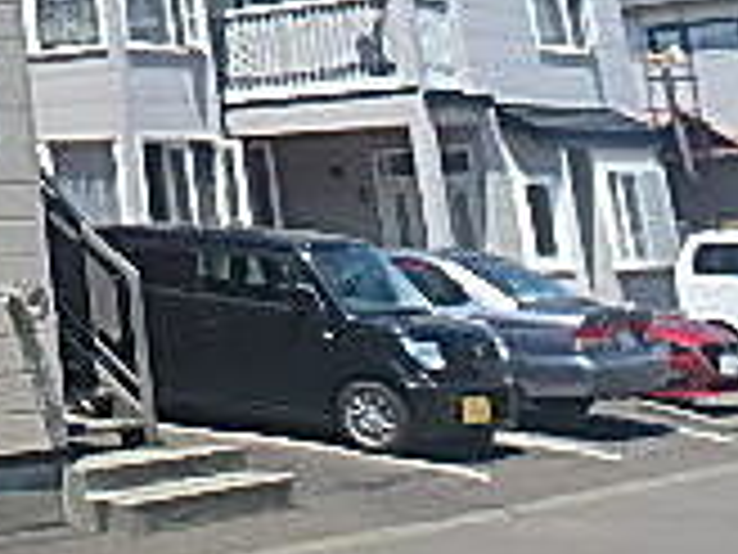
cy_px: -261
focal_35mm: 82
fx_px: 1748
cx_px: -648
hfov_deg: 18.1
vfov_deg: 16.5
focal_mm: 3.7
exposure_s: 1/400
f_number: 6
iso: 125
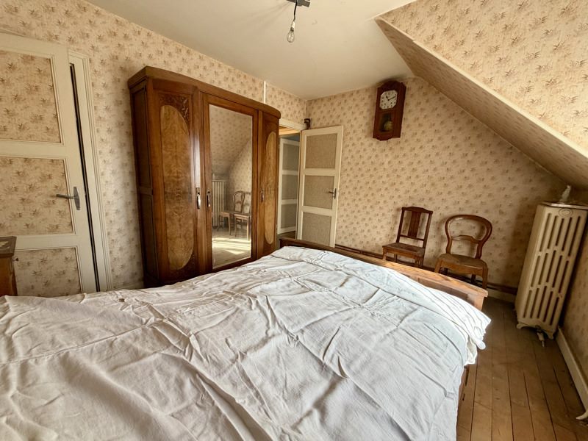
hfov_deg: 102.1
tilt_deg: -11.7
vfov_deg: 85.7
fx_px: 238
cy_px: 220
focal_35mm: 14
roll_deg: -1.4
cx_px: 294
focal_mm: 2.22
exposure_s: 1/121
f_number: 2.2
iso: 160
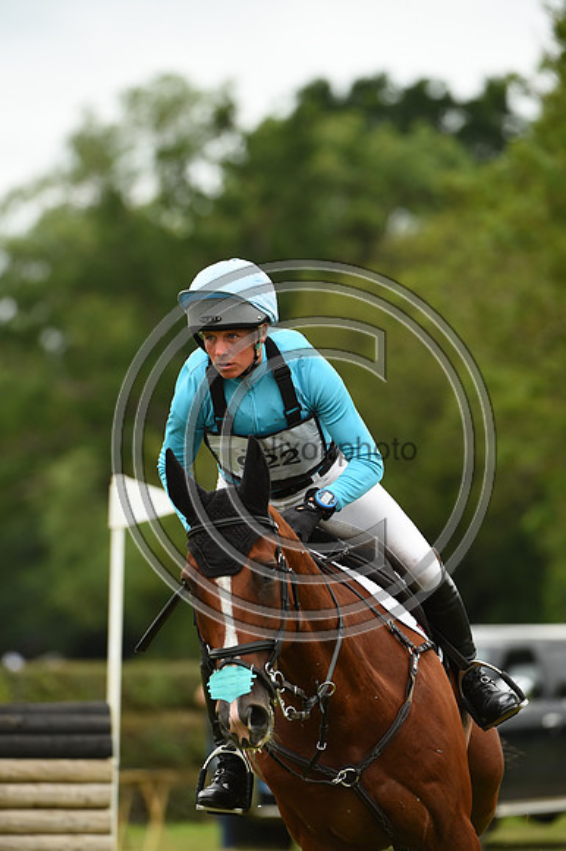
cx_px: 283
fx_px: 7791
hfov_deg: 4.2
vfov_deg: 6.2
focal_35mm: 330
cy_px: 426
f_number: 5.6
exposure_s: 1/1250
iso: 720
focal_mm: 330
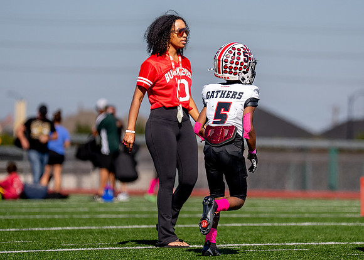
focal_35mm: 329
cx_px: 206
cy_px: 127
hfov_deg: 6.1
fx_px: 3404
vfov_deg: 4.4
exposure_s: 1/6400
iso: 250
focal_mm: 200
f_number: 2.8
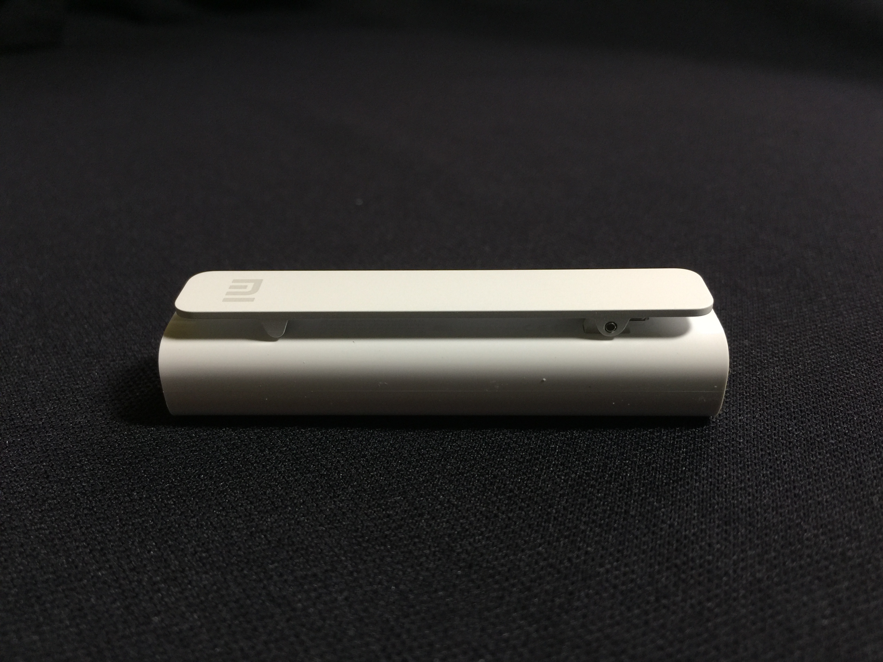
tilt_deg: -25.5
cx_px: 442
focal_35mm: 29
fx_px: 740
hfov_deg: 61.7
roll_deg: -2.7
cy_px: 331
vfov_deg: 48.2
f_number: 2.2
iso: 50
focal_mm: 4.15
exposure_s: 1/30
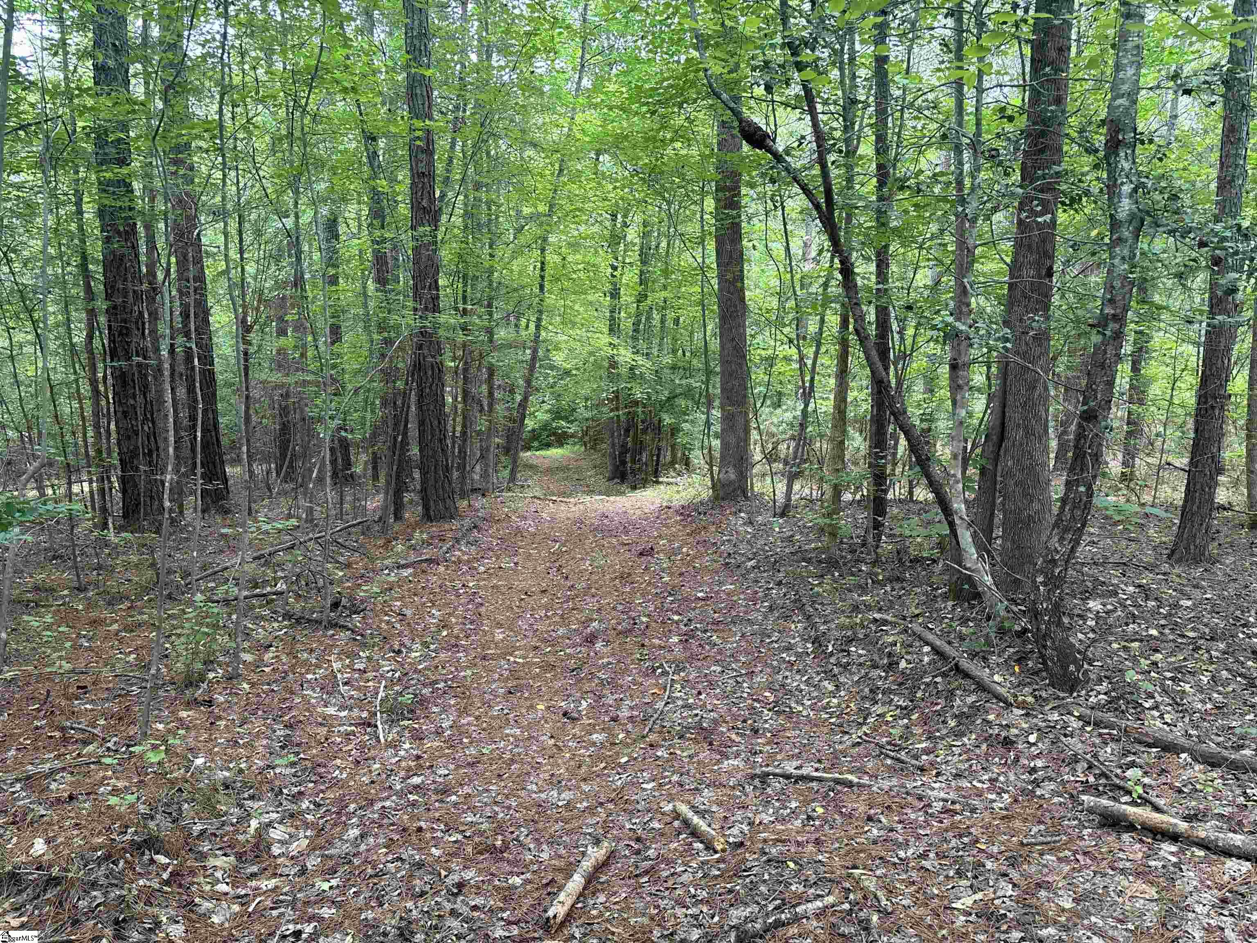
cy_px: 472
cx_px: 628
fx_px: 944
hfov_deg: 67.3
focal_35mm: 26
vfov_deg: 53.1
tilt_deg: -8.8
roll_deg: -1.3
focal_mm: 5.96
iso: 125
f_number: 1.6
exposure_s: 1/89
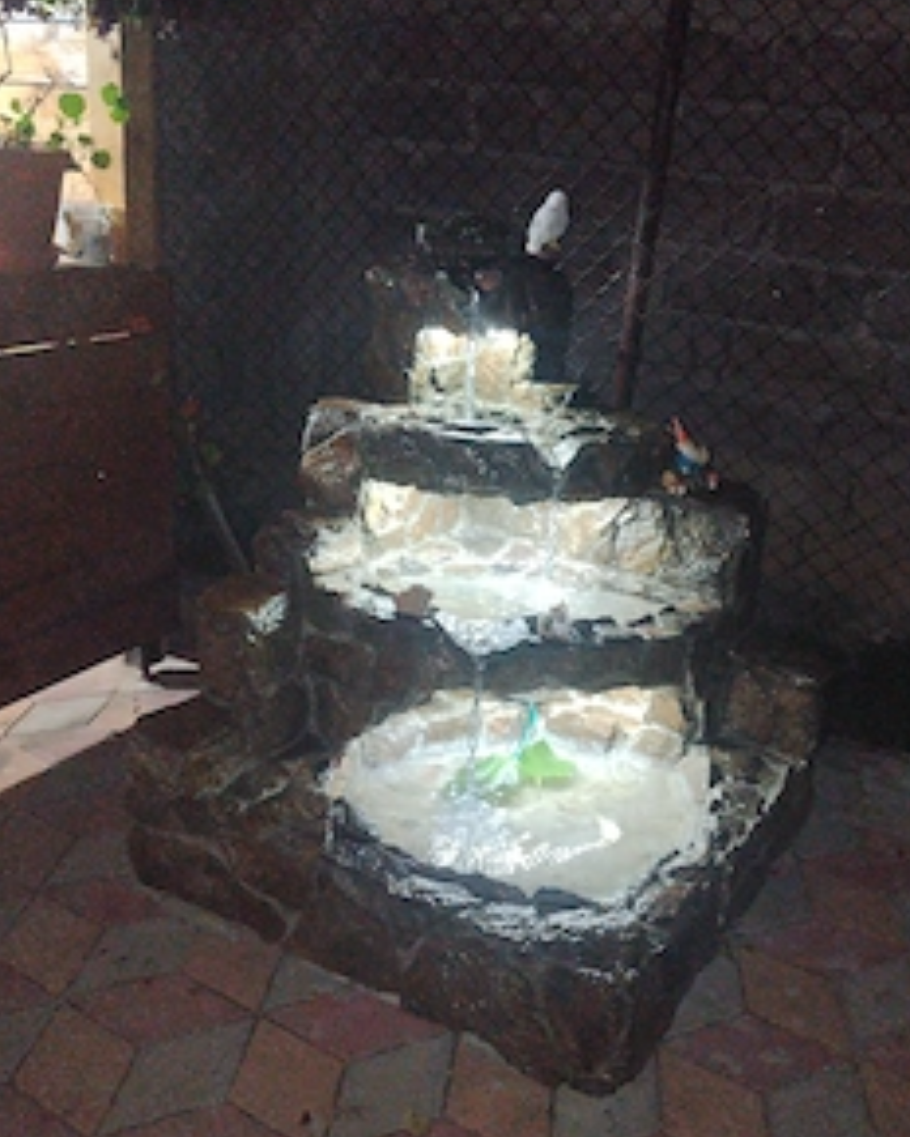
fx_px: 1178
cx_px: 545
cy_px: 627
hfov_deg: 42.0
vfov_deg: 51.4
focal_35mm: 35
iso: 1211
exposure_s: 1/14.3
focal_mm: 4.25
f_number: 1.8
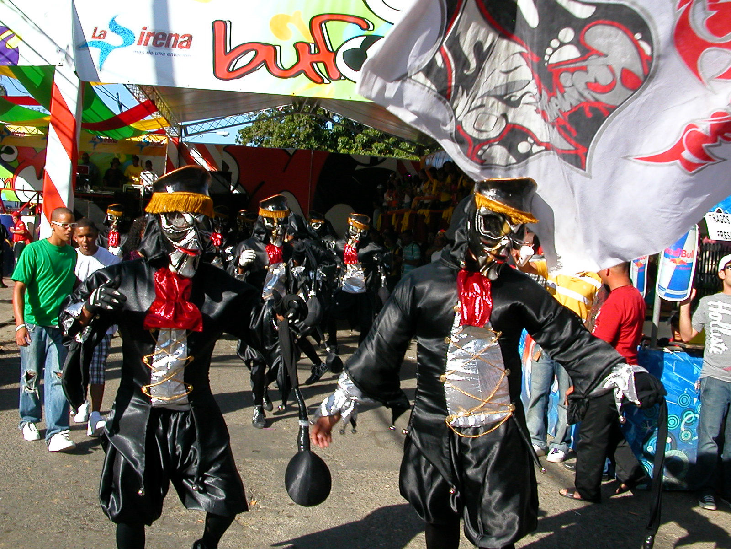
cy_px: 274
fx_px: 781
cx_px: 366
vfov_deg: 38.7
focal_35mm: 37
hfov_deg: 50.1
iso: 100
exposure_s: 1/444
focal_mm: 5.6
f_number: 4.5
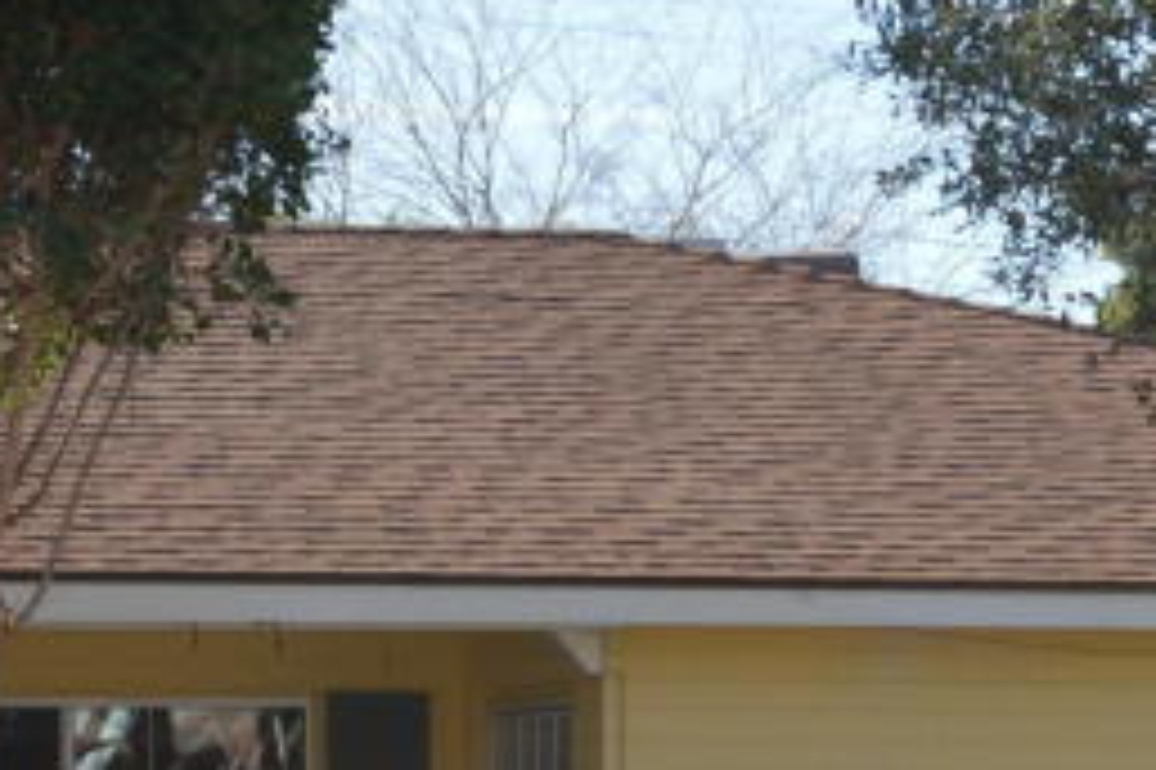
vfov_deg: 7.2
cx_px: 169
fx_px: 6065
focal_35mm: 189
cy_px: 644
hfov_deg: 10.8
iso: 100
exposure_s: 1/200
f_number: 7.1
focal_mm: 28
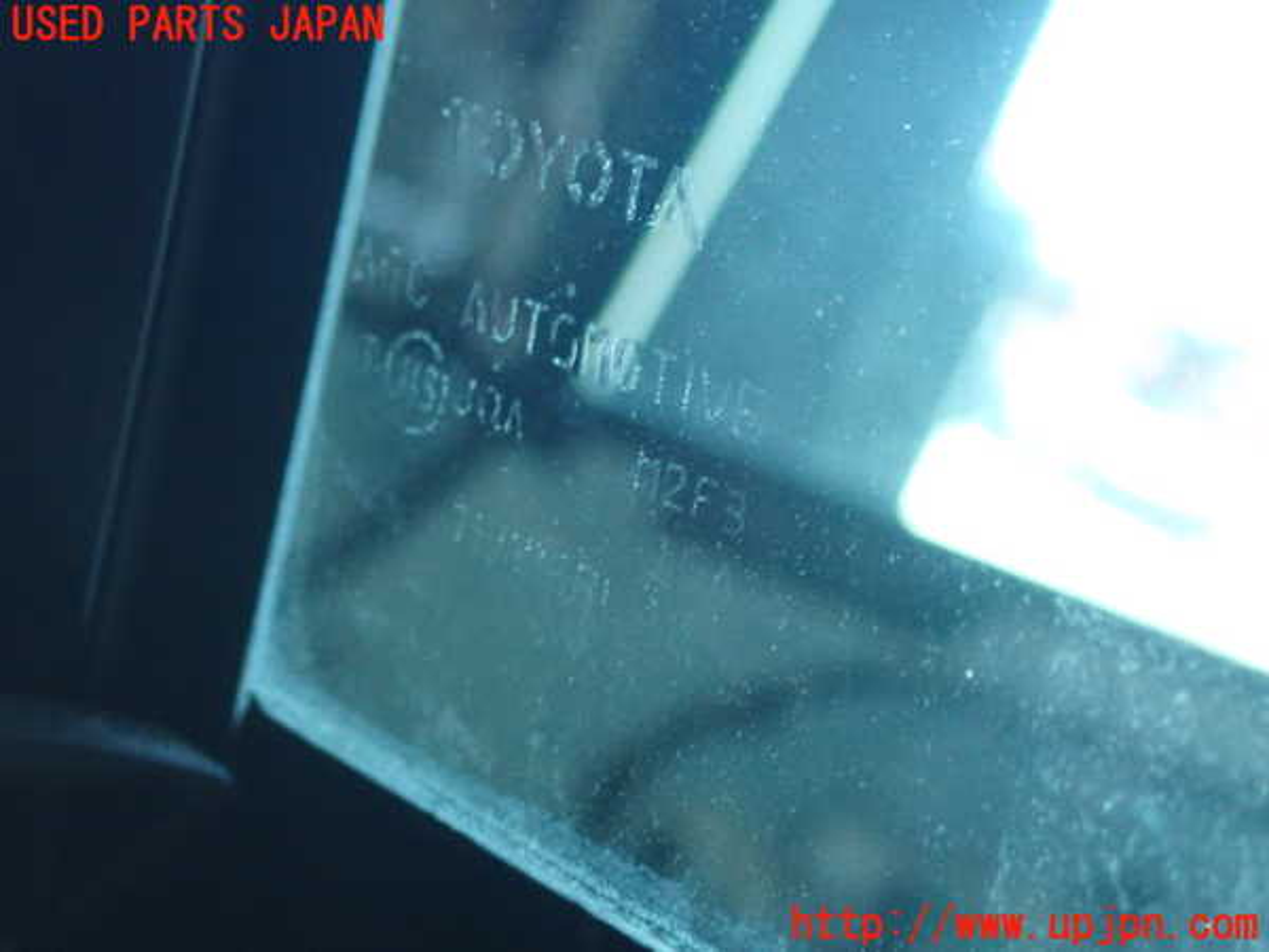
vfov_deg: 20.7
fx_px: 2603
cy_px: 476
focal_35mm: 71
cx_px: 634
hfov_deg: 27.4
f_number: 3.9
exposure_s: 1/30
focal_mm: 12.73
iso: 800
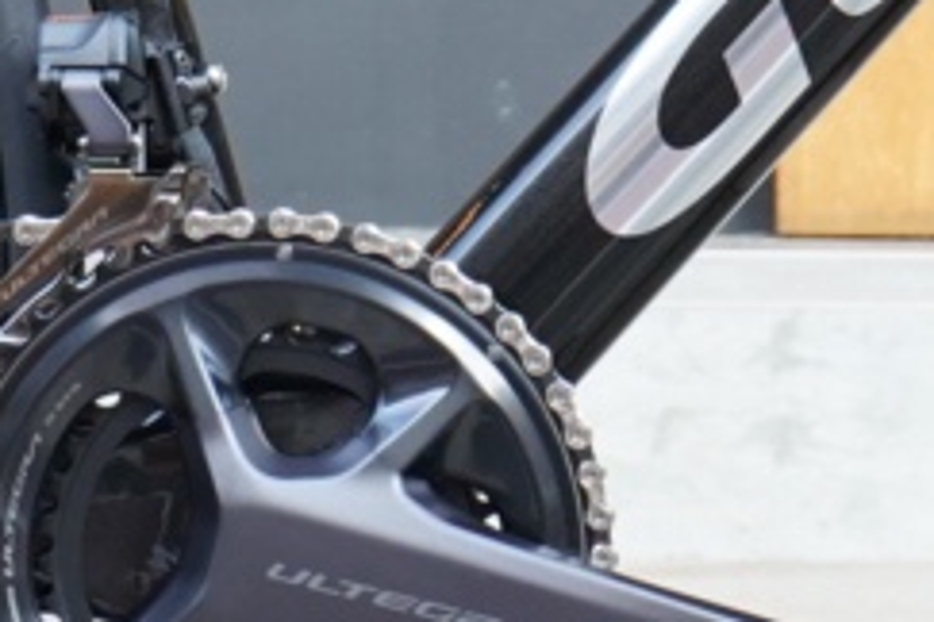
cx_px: 611
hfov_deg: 4.6
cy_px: -315
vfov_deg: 3.0
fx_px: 11752
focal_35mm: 453
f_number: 8
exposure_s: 1/80
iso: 1250
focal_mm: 68
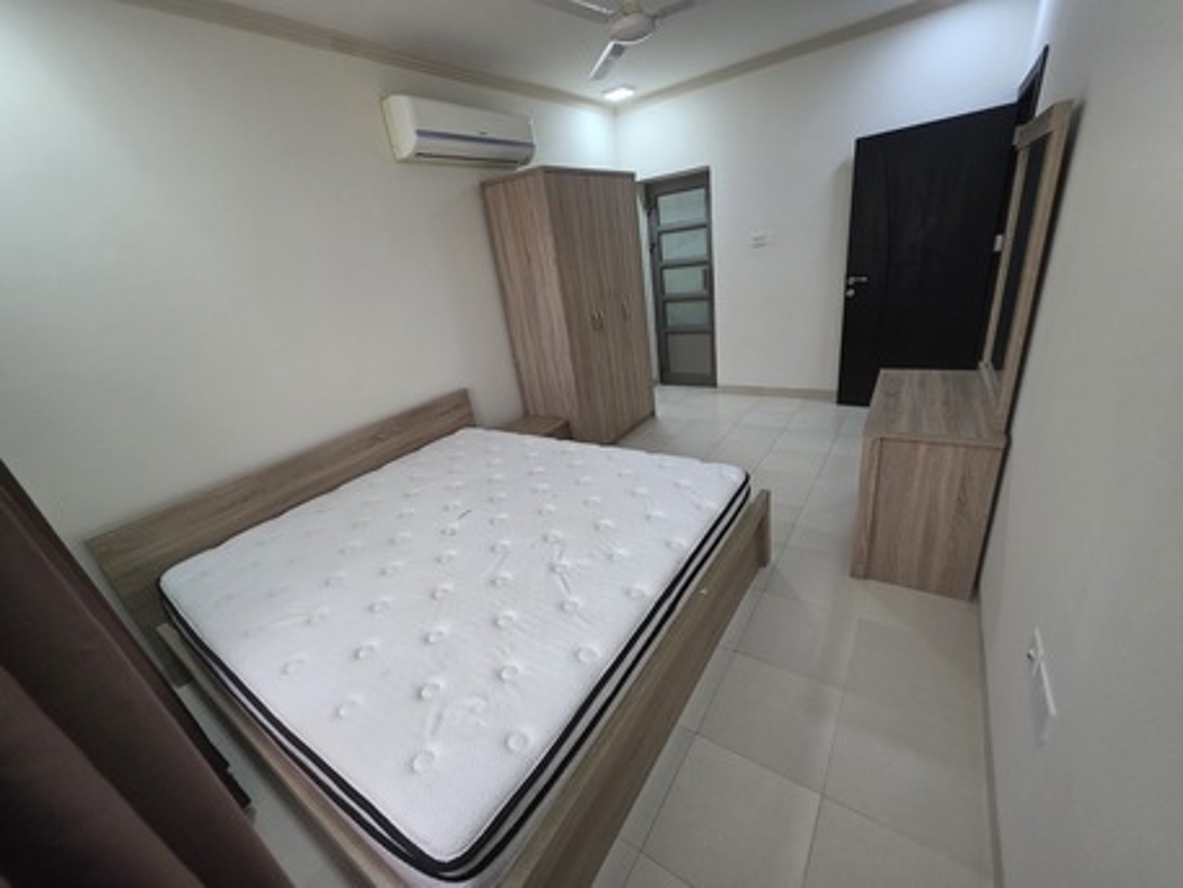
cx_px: 592
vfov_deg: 89.9
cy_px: 444
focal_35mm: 13
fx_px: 444
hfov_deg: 106.2
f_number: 1.9
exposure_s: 1/100
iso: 250
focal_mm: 2.2
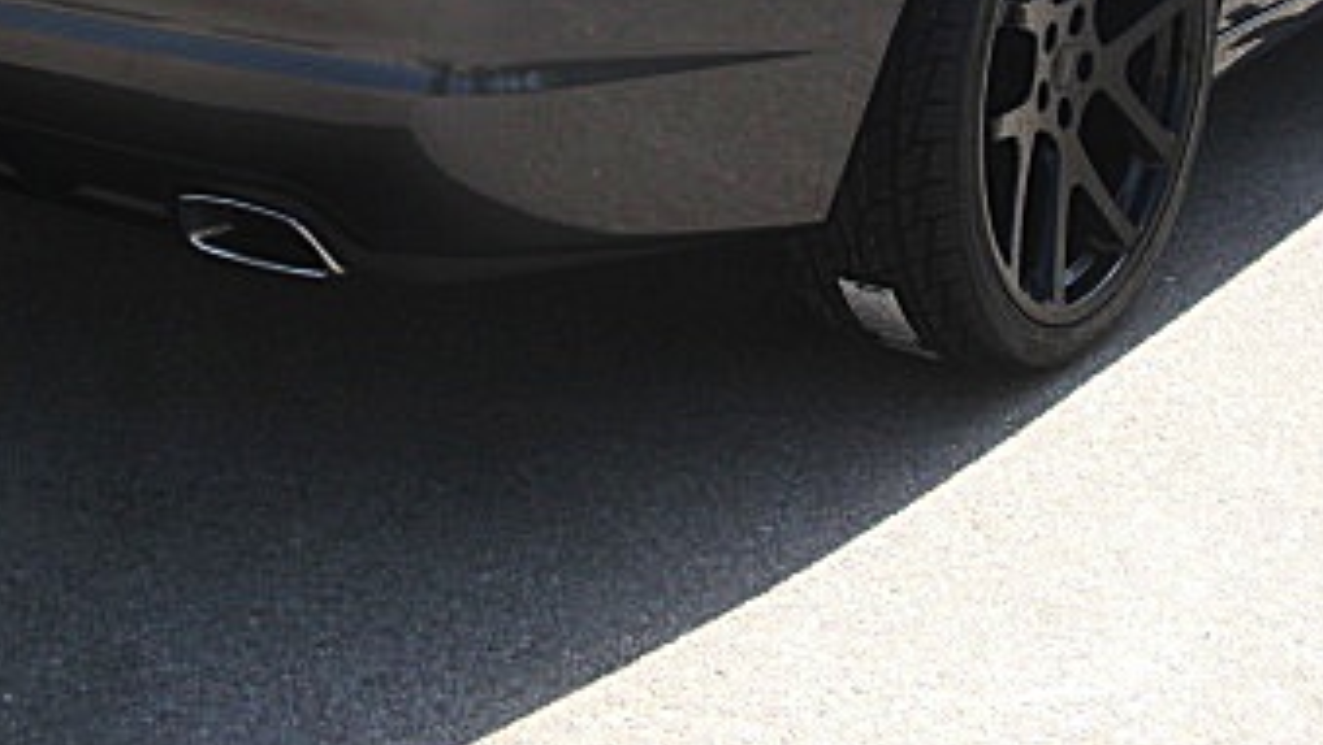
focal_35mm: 74
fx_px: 2597
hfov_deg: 28.6
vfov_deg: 15.9
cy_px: -55
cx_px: 656
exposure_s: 1/320
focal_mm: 6.3
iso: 50
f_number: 2.8
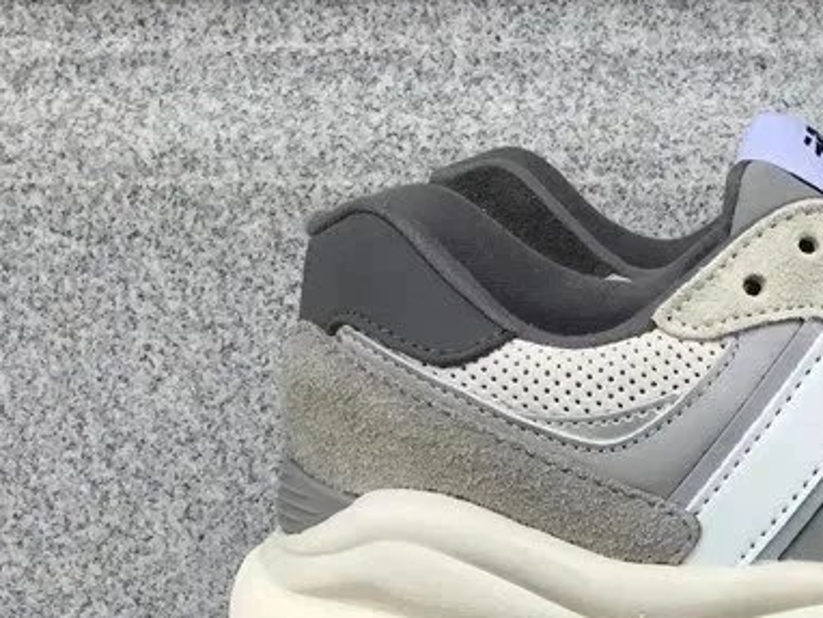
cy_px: 688
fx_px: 1737
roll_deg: +0.2
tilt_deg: -19.3
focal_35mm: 73
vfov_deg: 19.3
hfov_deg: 24.8
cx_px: 911
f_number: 2.4
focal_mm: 3.3
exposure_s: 1/327
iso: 25
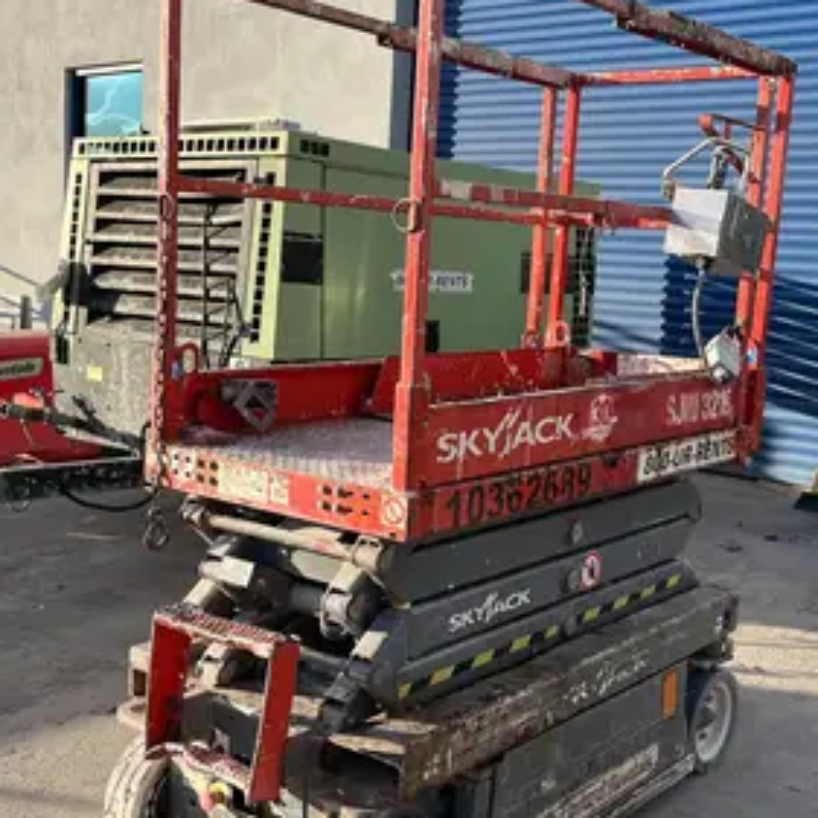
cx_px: 402
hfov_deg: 37.6
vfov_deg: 37.5
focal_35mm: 45
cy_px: 447
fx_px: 1203
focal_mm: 5.1
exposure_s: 1/1890
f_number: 1.6
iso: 50
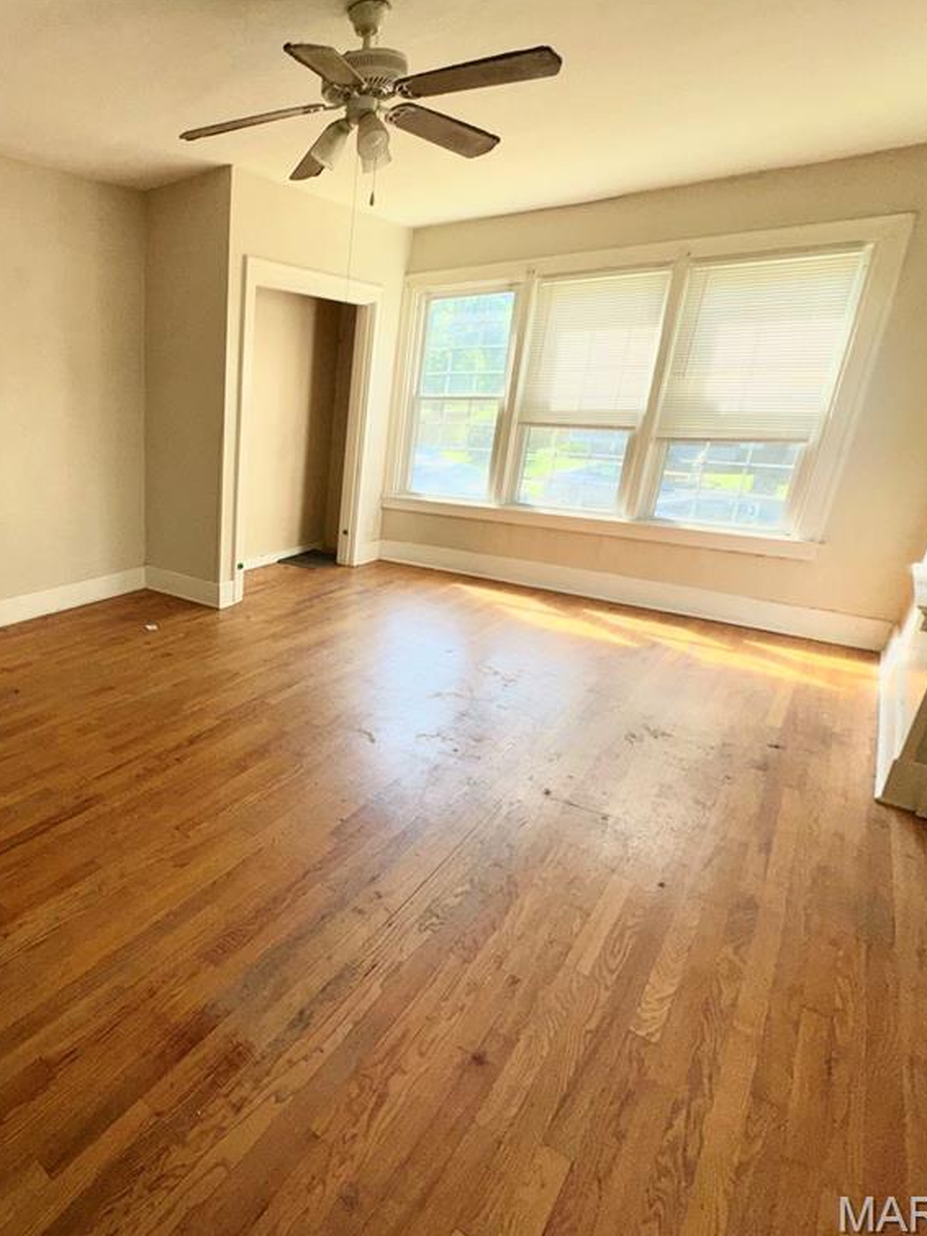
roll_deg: -0.7
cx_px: 164
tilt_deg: -18.4
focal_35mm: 19
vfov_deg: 84.7
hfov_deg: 61.9
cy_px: 620
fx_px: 679
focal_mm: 2.22
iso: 32
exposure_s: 1/162
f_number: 2.2
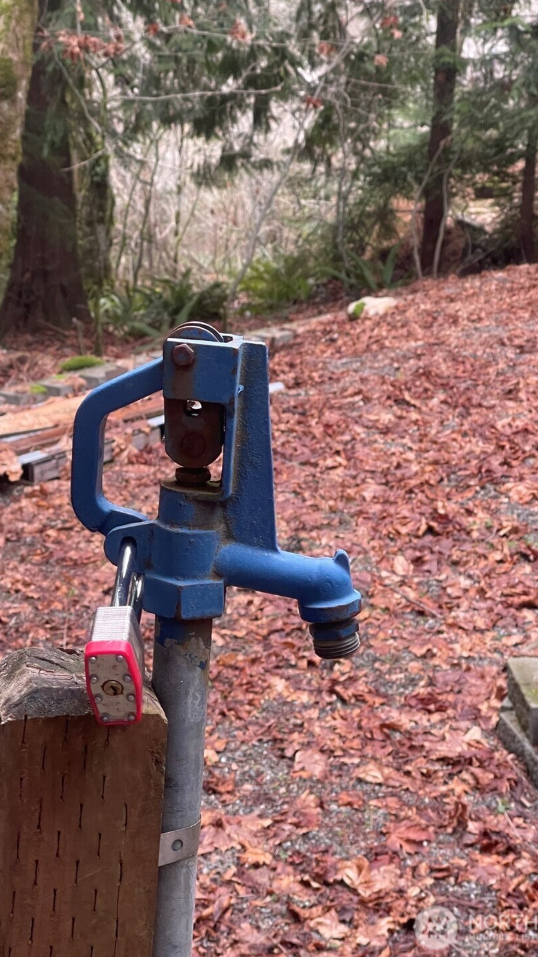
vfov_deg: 30.1
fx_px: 1775
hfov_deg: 17.2
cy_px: 478
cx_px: 258
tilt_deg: -16.8
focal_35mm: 70
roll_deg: +0.3
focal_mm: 7.5
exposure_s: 1/99
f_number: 2.2
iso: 160
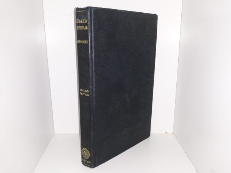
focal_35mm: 28
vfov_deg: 49.7
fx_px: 187
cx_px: 116
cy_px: 86
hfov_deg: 63.4
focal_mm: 3.7
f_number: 1.7
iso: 64
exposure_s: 1/120
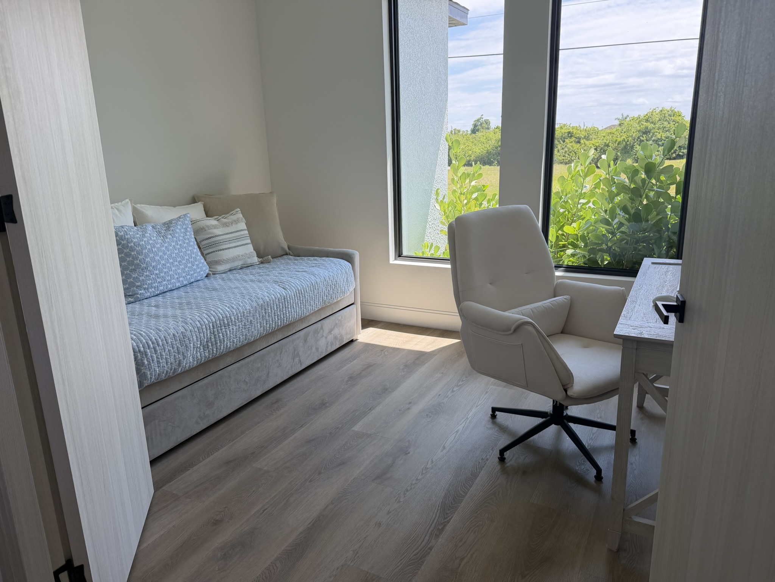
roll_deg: +3.0
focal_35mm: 24
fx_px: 537
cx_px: 388
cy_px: 291
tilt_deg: -14.9
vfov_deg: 56.8
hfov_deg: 71.6
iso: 100
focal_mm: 6.76
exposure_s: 1/665
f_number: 1.78
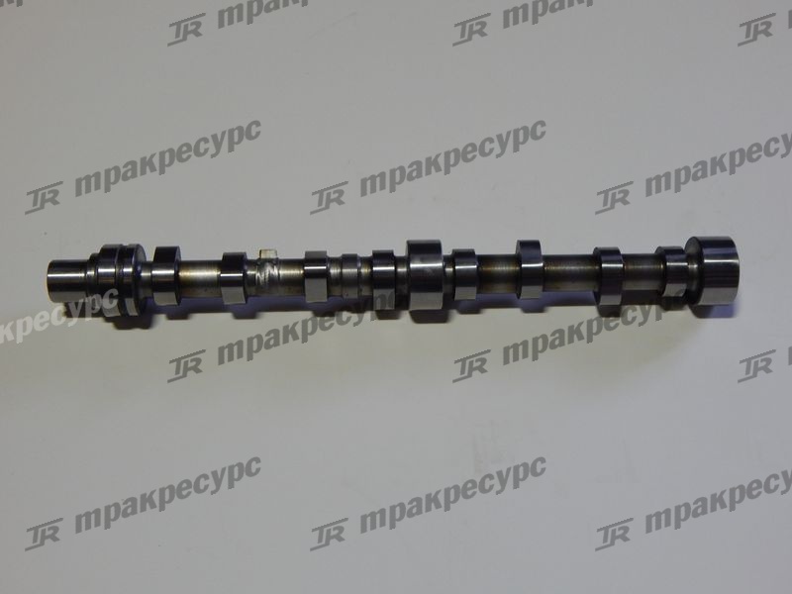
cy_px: 297
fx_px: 1098
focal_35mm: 48
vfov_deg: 30.3
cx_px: 396
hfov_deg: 39.7
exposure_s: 1/30
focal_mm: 8.6
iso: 280
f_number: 3.7
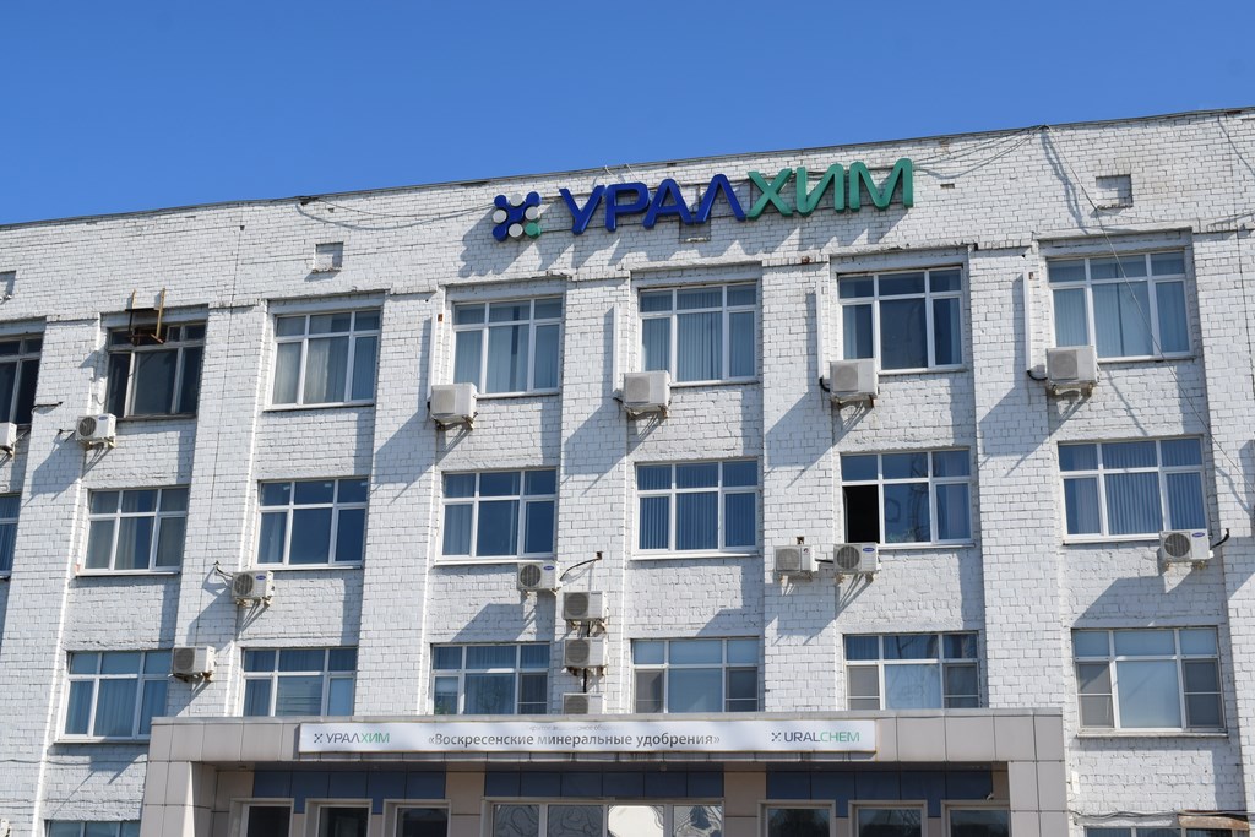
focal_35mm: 44
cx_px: 628
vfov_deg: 30.9
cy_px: 418
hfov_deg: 45.0
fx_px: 1517
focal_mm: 29
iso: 200
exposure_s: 1/400
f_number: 10
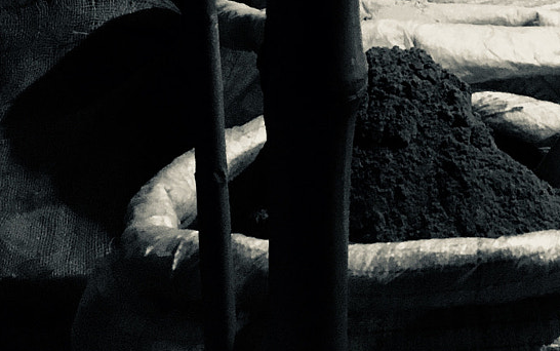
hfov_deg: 21.9
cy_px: -141
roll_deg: +0.6
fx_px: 1374
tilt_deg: -2.4
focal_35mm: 90
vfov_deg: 13.8
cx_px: 598
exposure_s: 1/17
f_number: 2.2
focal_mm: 4.15
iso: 320
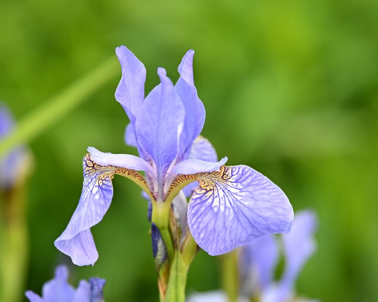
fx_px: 2417
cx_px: 221
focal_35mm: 216
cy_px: 210
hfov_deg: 8.9
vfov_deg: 7.2
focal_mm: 90
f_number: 2.2
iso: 200
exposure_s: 1/1000
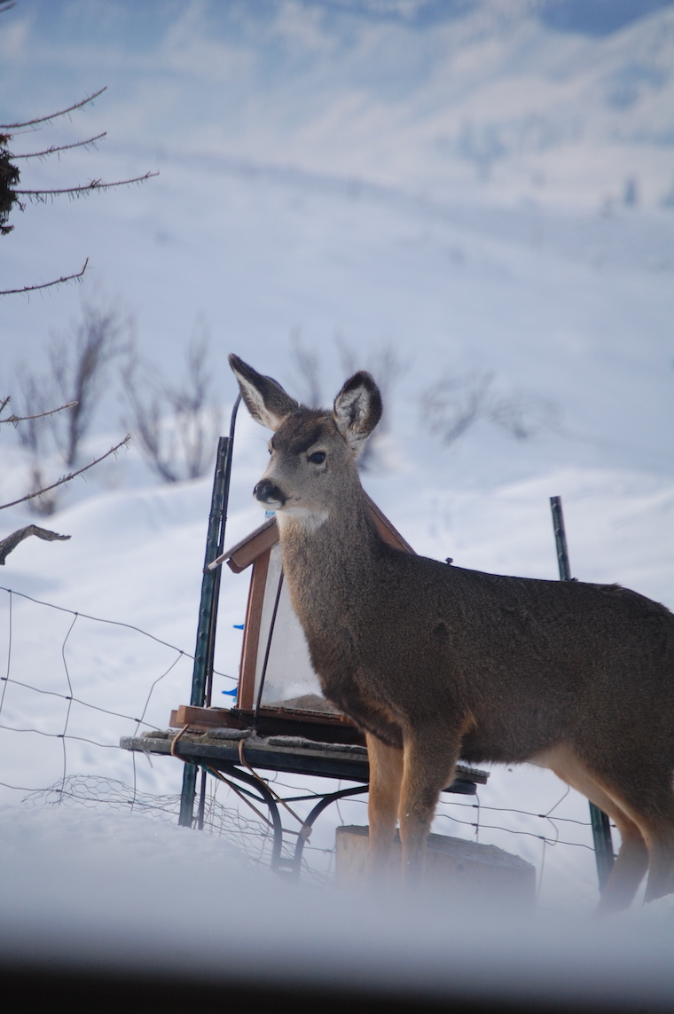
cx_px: 337
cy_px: 507
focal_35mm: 300
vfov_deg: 6.9
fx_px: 8440
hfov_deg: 4.6
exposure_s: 1/640
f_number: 5.6
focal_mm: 200
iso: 400
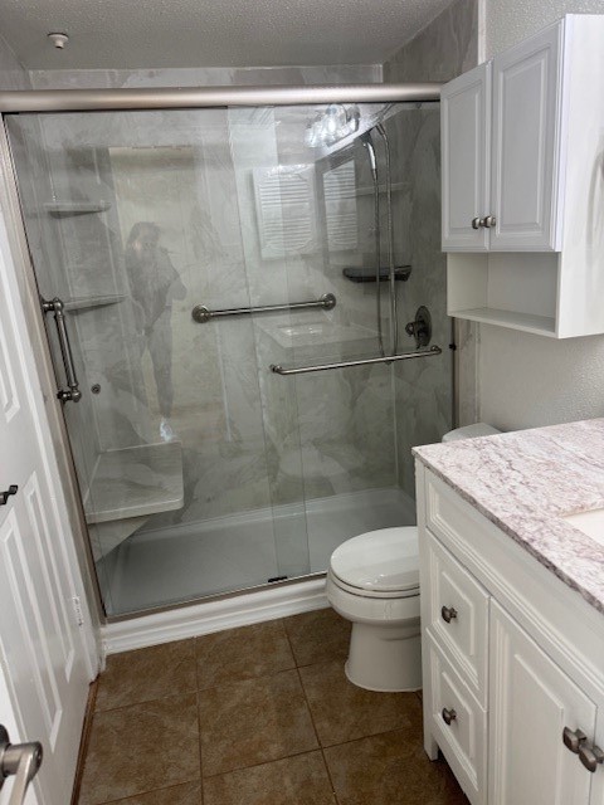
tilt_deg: -15.7
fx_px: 558
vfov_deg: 71.6
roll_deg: +5.5
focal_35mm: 24
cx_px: 302
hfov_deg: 56.8
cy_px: 402
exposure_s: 1/60
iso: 125
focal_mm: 6.76
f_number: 1.78
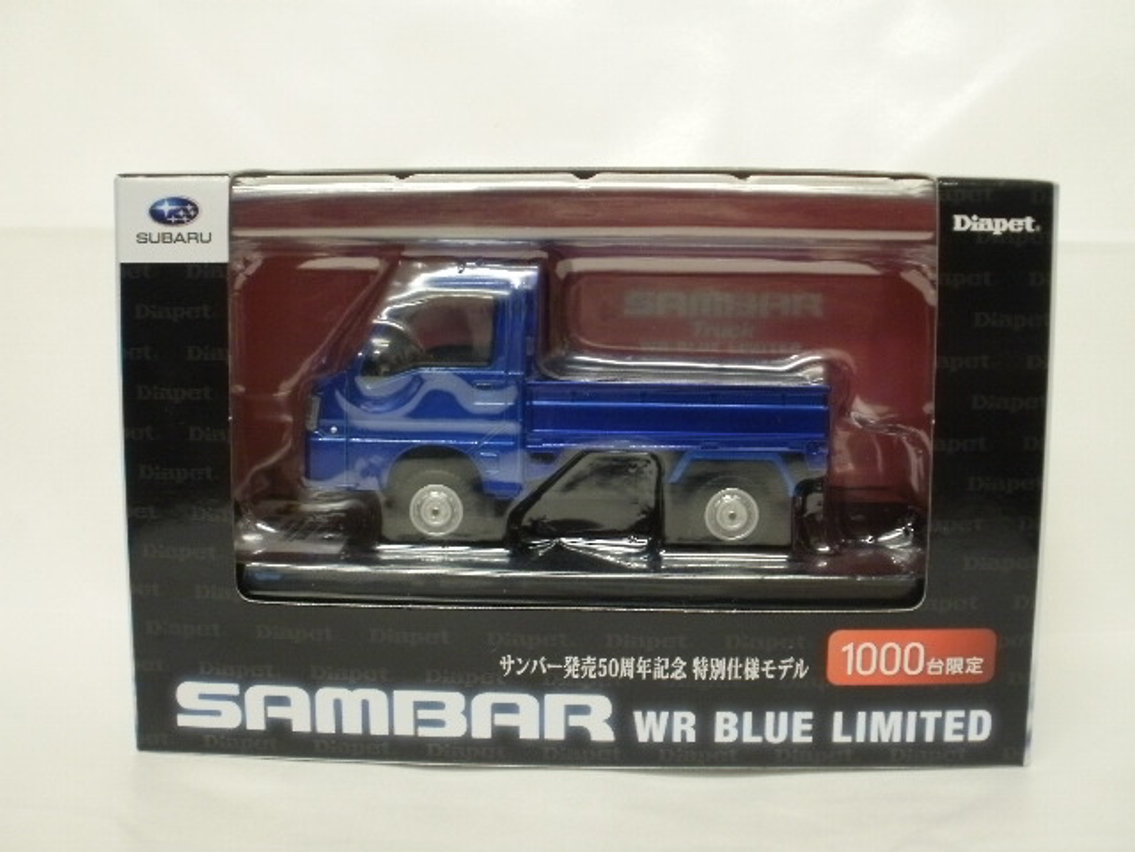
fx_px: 1443
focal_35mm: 44
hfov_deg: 42.9
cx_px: 568
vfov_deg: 32.9
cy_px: 426
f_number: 4
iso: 125
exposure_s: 1/6
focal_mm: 7.7
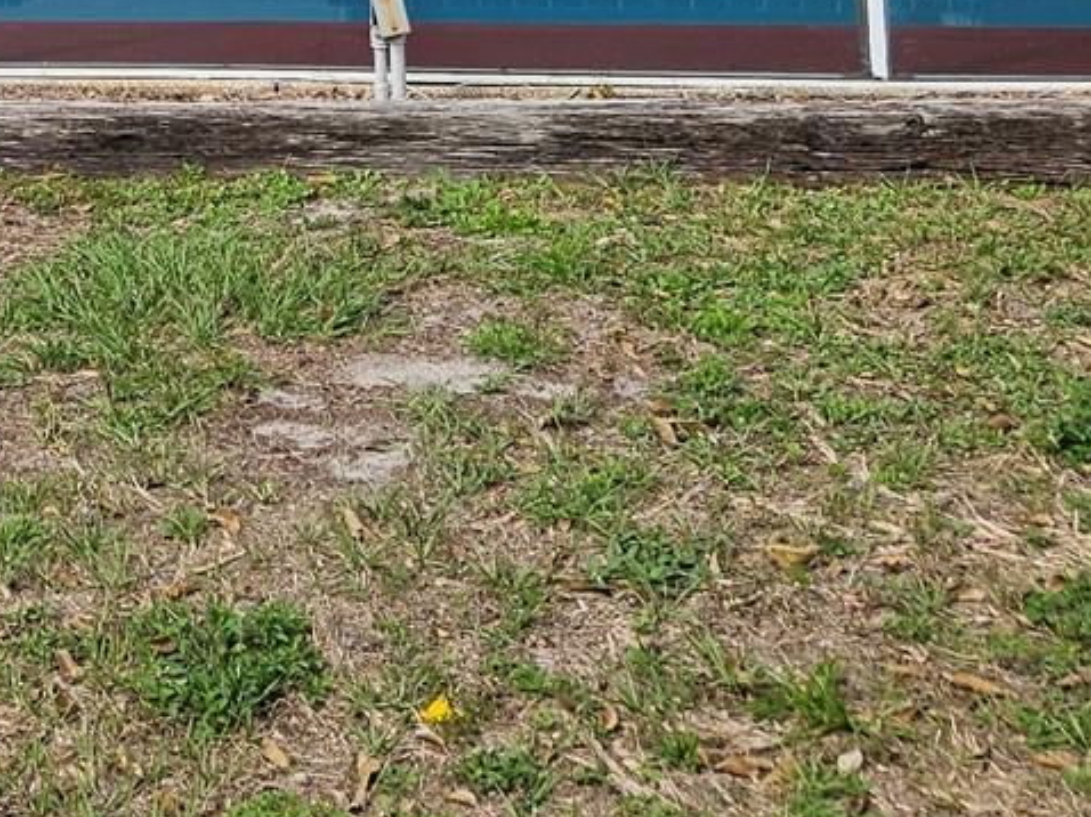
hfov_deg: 24.4
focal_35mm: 77
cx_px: 41
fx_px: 2426
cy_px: -523
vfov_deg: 16.8
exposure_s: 1/1663
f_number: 1.8
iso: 25
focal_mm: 5.4
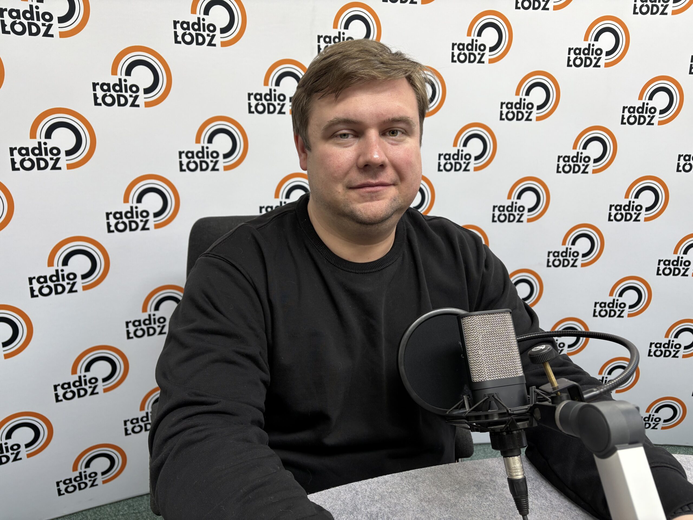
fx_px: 521
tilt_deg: -14.3
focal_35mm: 26
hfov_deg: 67.3
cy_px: 260
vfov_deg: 53.1
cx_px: 346
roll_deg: -1.7
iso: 64
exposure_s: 1/50
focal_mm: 5.96
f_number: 1.6
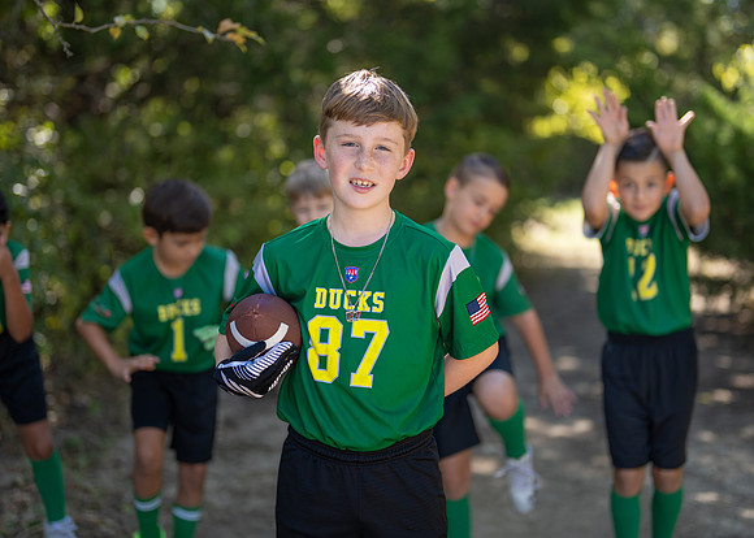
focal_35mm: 61
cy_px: 259
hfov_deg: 32.1
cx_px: 375
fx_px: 1312
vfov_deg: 23.2
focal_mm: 50
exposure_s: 1/1250
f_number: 1.2
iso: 100
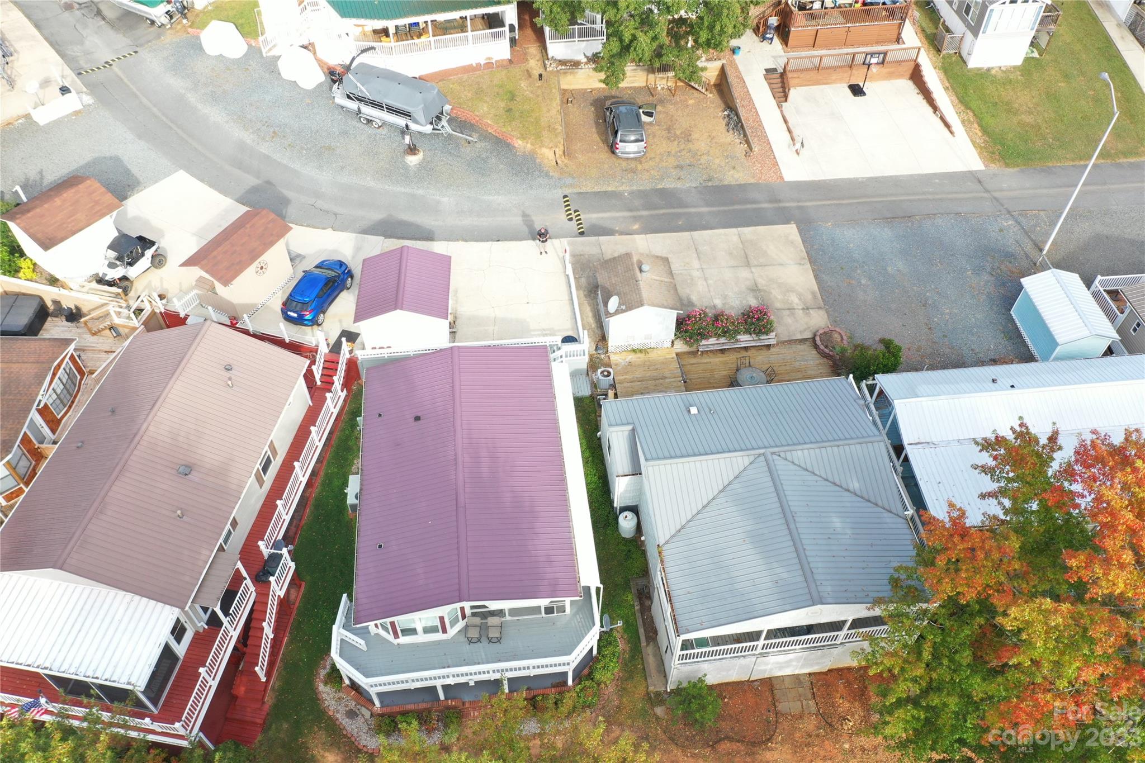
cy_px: 382
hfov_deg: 65.5
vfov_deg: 46.4
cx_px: 572
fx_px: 890
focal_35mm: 28
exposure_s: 1/160
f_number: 4.5
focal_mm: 10.26
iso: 100
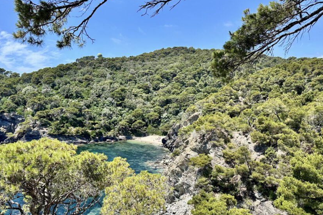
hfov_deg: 59.9
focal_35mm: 31
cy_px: 126
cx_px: 134
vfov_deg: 42.2
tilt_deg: -7.1
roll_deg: -0.6
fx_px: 278
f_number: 1.78
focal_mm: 6.86
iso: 80
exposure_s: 1/2660
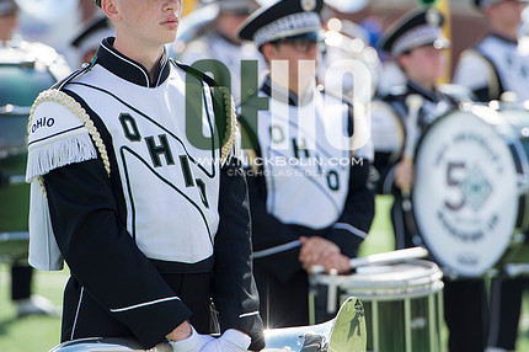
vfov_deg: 5.1
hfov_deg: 7.6
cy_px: 117
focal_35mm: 270
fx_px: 3964
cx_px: 278
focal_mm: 200
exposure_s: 1/1000
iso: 200
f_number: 4.5
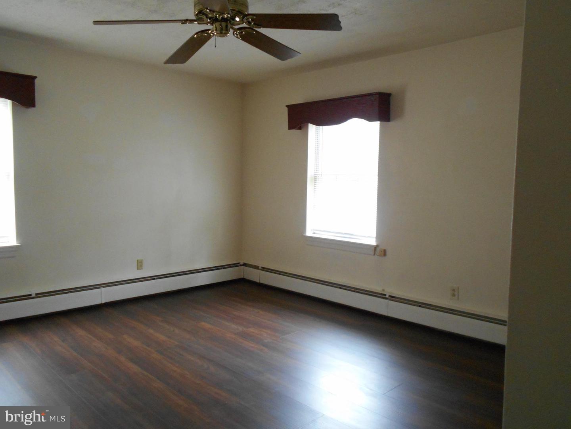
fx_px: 429
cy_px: 214
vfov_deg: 53.1
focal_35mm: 26
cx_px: 286
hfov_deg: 67.3
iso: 400
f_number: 3.2
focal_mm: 4.6
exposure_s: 1/25
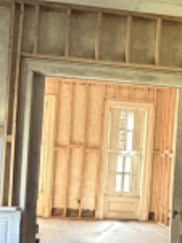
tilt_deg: -0.1
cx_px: 98
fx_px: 435
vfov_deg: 31.0
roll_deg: -3.2
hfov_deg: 23.6
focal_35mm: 62
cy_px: 163
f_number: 2.2
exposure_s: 1/60
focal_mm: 2.22
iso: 1250
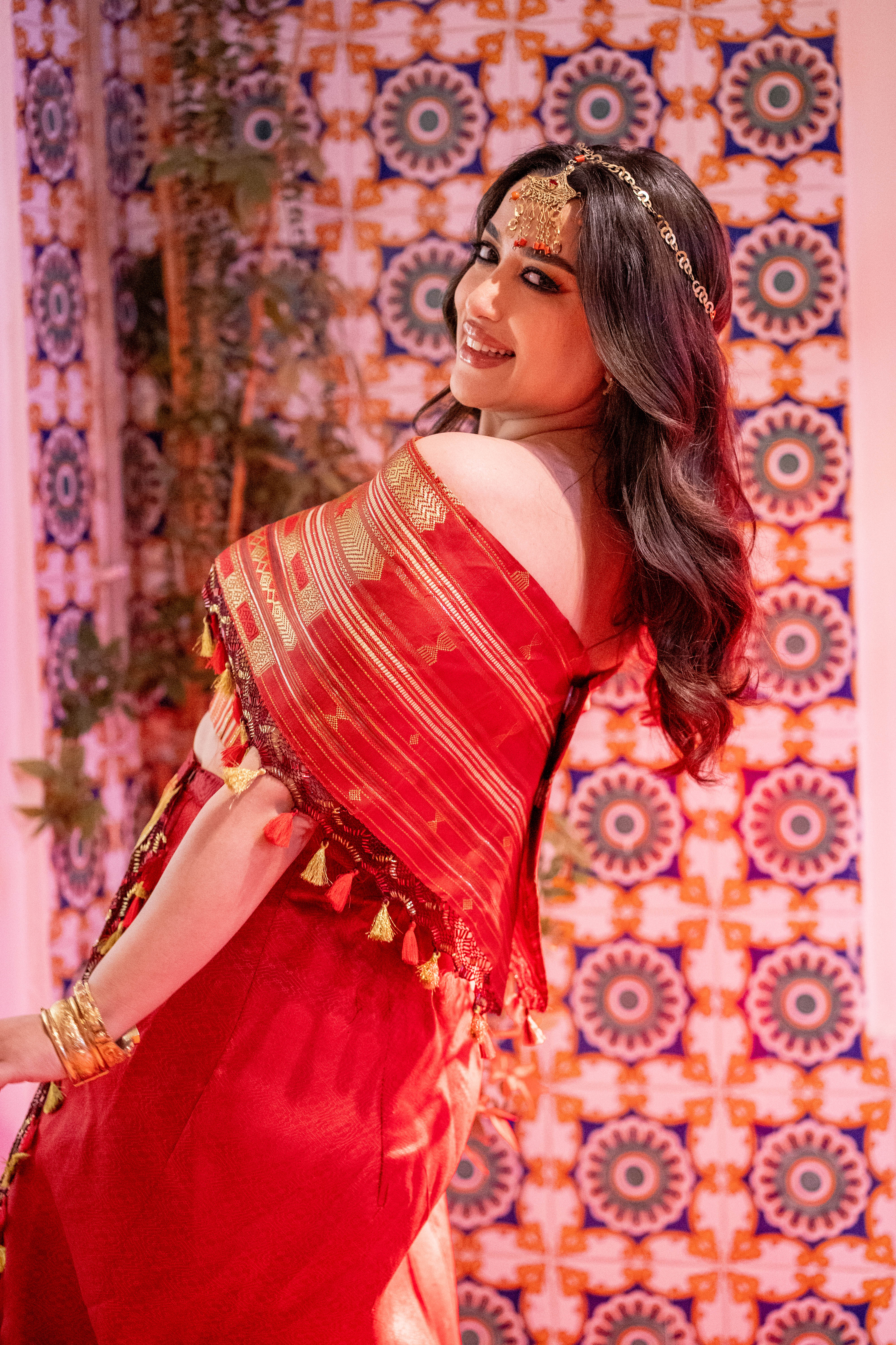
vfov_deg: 23.9
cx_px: 448
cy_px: 672
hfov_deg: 16.1
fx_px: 3173
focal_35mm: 85
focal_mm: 85
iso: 6400
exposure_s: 1/160
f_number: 2.8
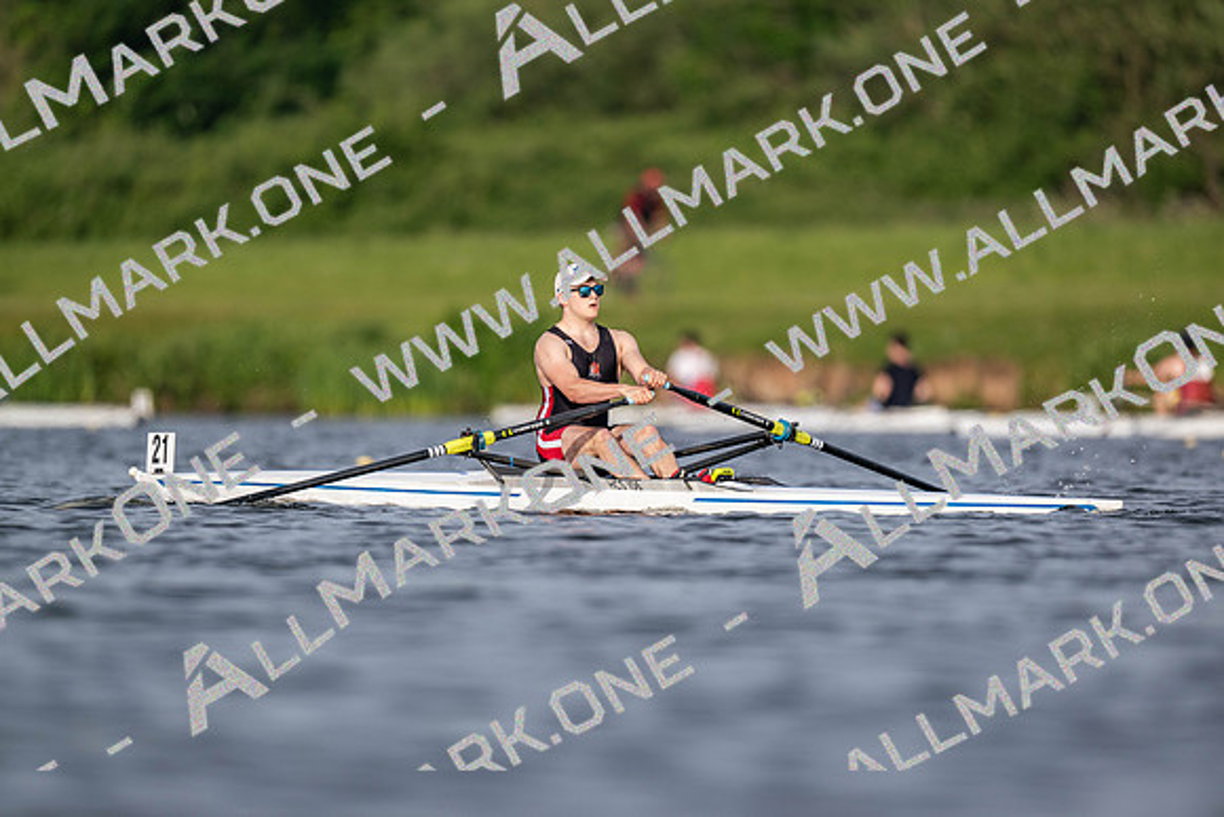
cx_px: 612
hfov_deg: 3.4
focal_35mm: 600
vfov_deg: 2.3
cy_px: 408
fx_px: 20404
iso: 250
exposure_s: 1/2500
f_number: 4
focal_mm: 600
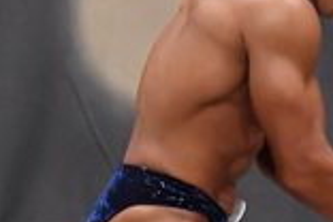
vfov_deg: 1.4
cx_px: 479
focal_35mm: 1003
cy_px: 286
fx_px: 9277
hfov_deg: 2.1
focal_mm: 135
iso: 6400
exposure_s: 1/400
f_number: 5.6
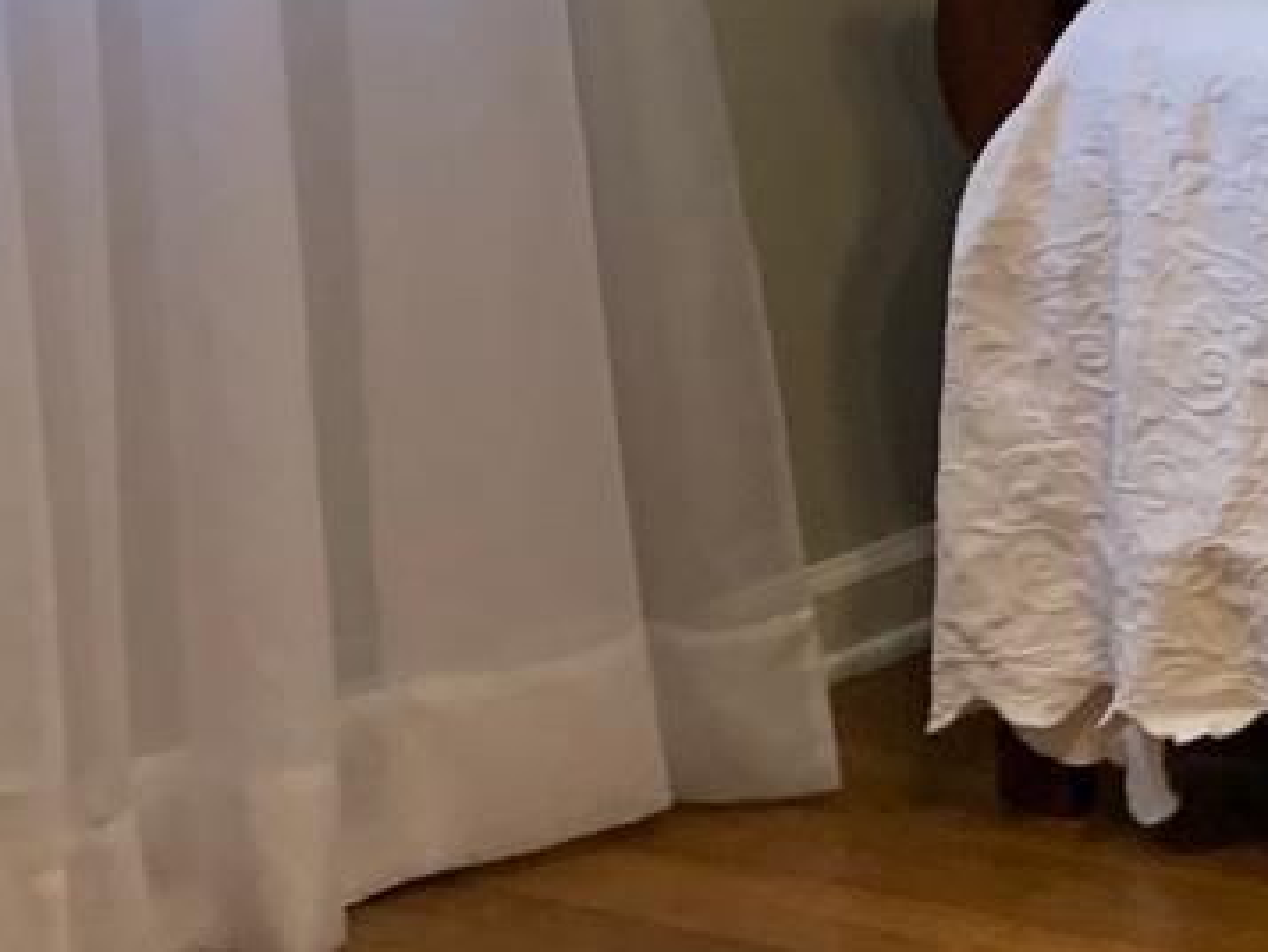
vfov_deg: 9.6
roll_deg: +0.7
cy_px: -636
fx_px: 5460
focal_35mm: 149
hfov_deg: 11.0
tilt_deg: -6.0
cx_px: 3097
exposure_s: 1/60
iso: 125
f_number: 1.8
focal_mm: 4.25
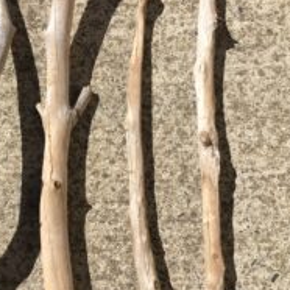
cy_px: 143
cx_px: 86
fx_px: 521
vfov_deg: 31.1
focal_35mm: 55
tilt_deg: -78.1
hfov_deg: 30.7
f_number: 2.2
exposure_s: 1/3205
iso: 25
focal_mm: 4.15
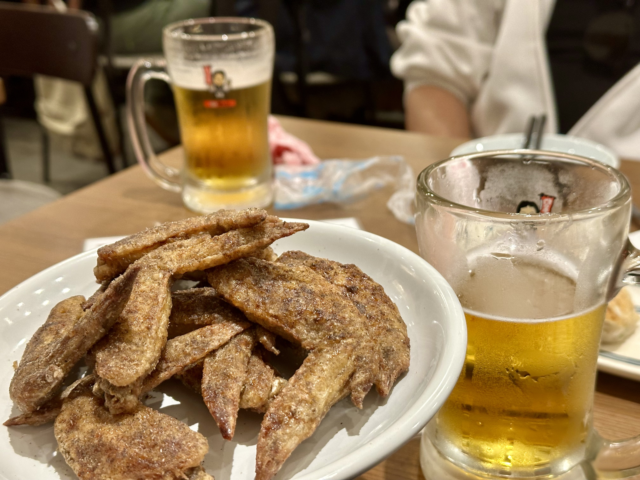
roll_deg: +1.9
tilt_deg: -23.0
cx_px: 320
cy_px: 240
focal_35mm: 48
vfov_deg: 30.3
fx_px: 887
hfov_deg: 39.7
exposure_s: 1/60
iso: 160
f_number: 1.78
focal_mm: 6.86
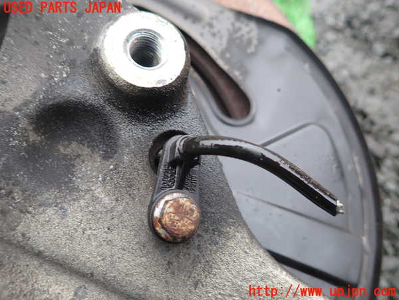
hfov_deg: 69.4
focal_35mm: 25
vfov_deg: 54.9
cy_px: 150
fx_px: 288
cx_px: 200
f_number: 2
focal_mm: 4.5
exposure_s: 1/80
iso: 100
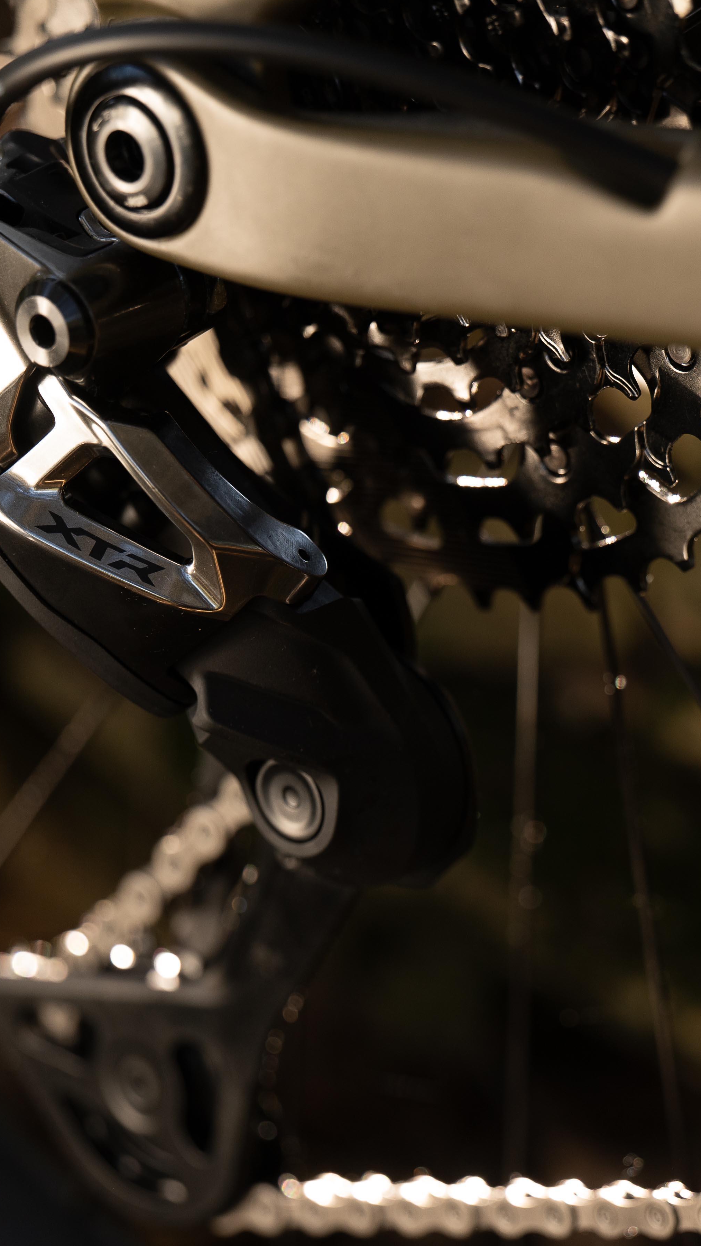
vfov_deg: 10.2
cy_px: 678
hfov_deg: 5.8
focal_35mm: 211
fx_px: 6972
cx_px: 566
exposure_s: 1/320
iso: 320
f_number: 2.8
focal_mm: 120
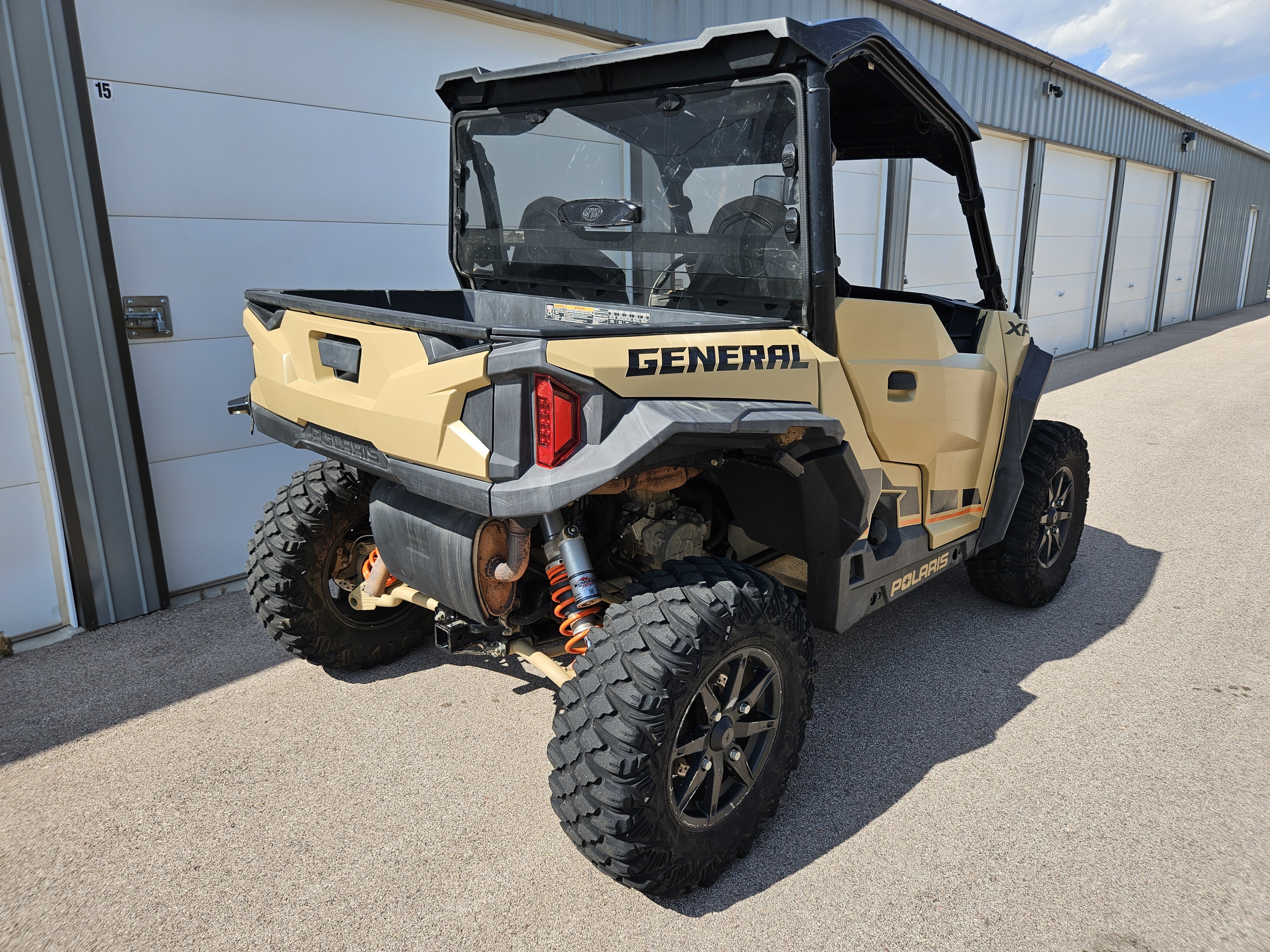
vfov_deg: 58.9
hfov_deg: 73.9
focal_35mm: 23
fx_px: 844
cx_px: 635
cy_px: 476
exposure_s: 1/1199
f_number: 1.8
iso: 25
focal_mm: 5.4
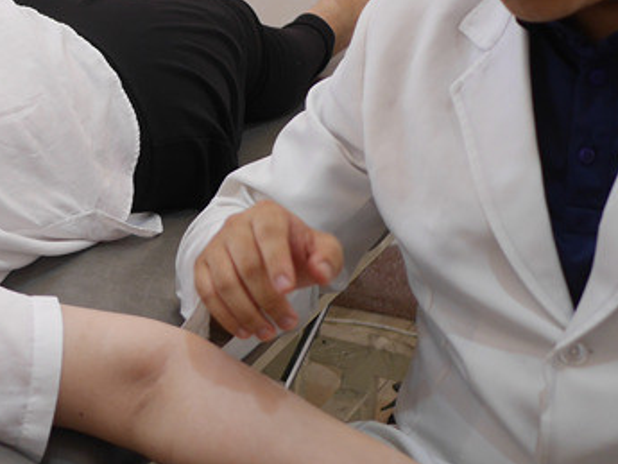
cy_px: 206
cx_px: -100
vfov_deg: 17.0
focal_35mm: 87
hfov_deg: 21.1
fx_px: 1554
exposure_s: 1/80
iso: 200
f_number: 1.7
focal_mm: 15
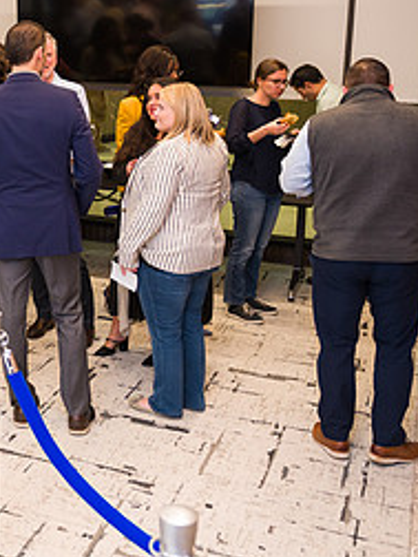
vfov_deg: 35.9
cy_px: 192
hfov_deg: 25.7
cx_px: -31
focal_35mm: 53
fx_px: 853
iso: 1600
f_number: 4
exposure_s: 1/200
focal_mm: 24
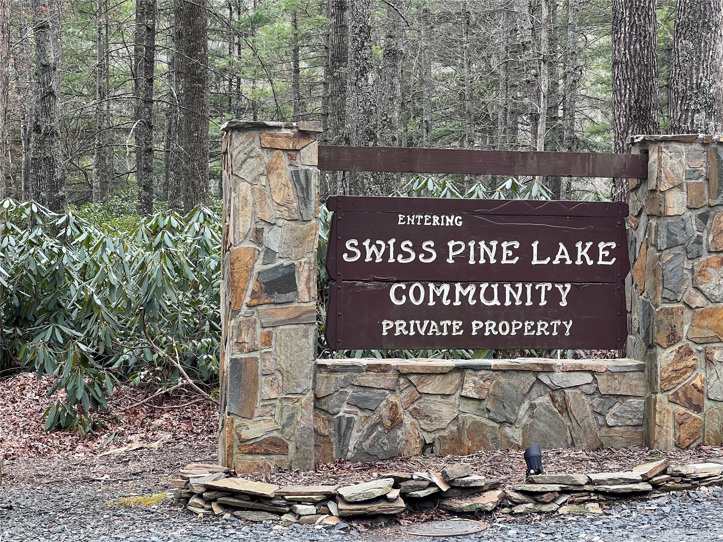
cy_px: 271
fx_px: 1608
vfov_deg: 19.1
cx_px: 362
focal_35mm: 77
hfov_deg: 25.3
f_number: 2.8
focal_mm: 9
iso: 32
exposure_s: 1/99
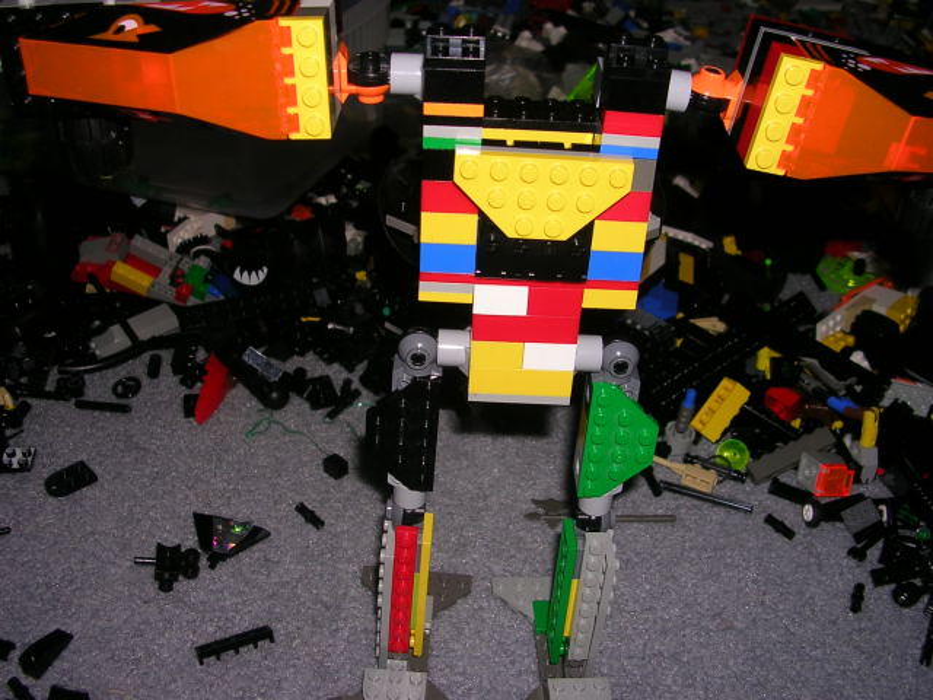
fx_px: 1024
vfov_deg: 37.7
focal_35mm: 38
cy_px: 350
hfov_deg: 49.0
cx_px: 466
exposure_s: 1/60.1
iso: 50
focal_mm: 5.8
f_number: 2.8
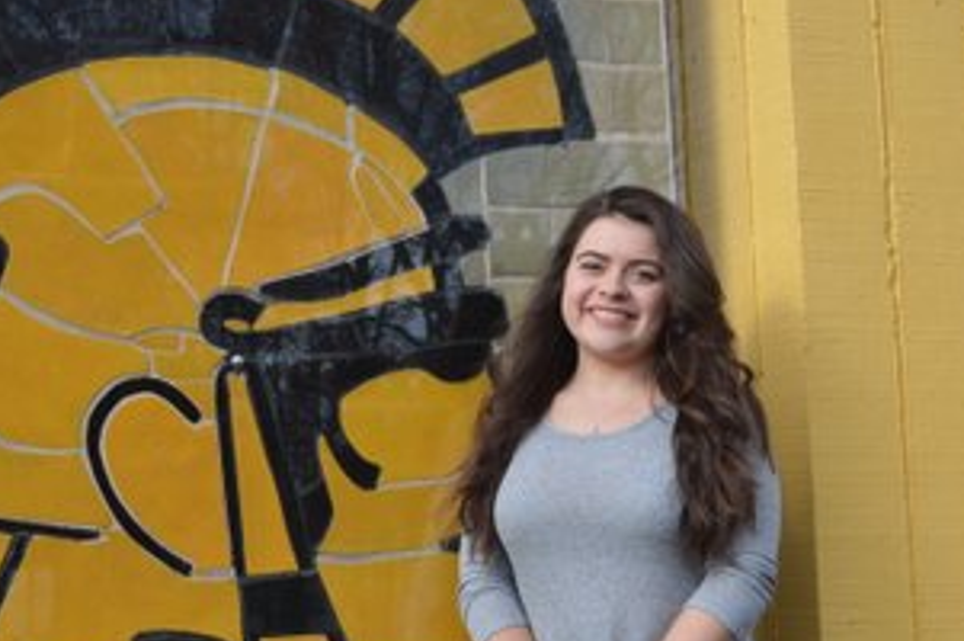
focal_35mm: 84
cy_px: 421
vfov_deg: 16.2
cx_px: 243
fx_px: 2241
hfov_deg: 24.0
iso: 100
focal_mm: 35
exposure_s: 1/160
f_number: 6.3
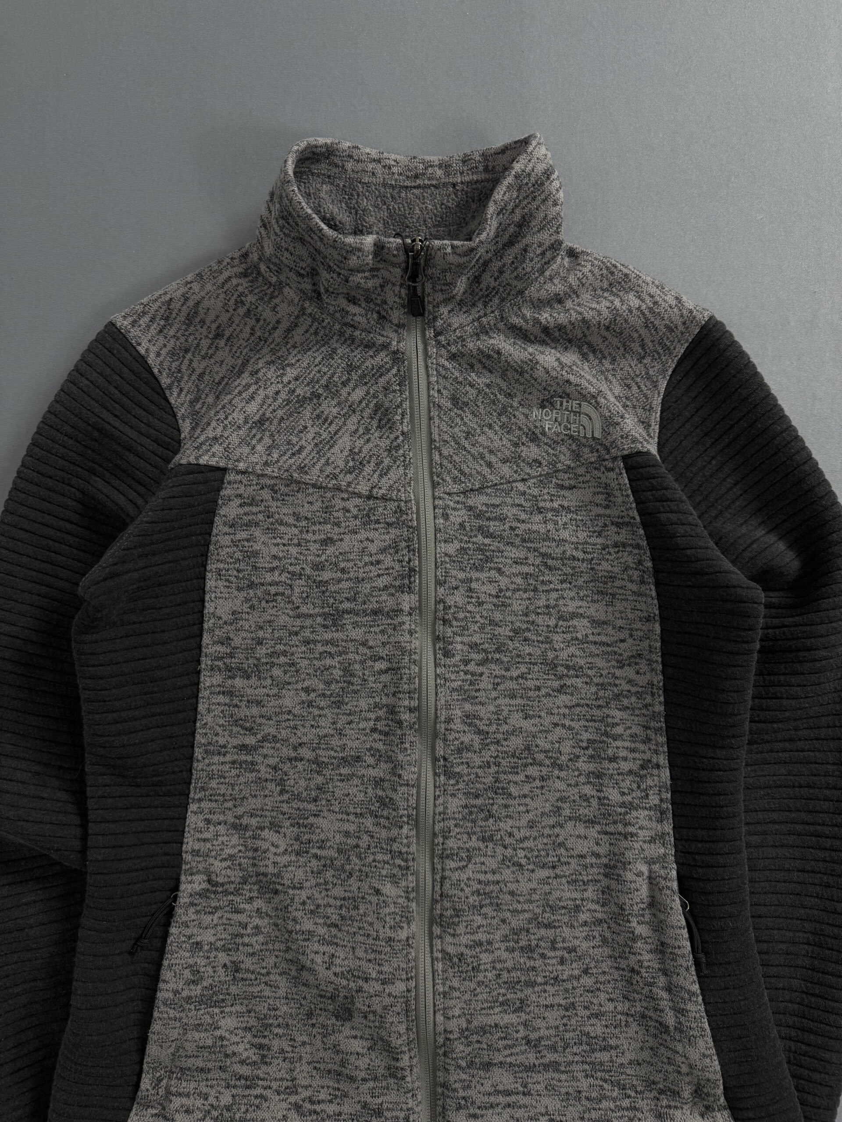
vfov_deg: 71.6
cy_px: 561
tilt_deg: -88.3
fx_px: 778
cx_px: 421
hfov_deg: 56.8
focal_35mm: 24
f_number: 1.78
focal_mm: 6.76
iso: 125
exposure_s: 1/60
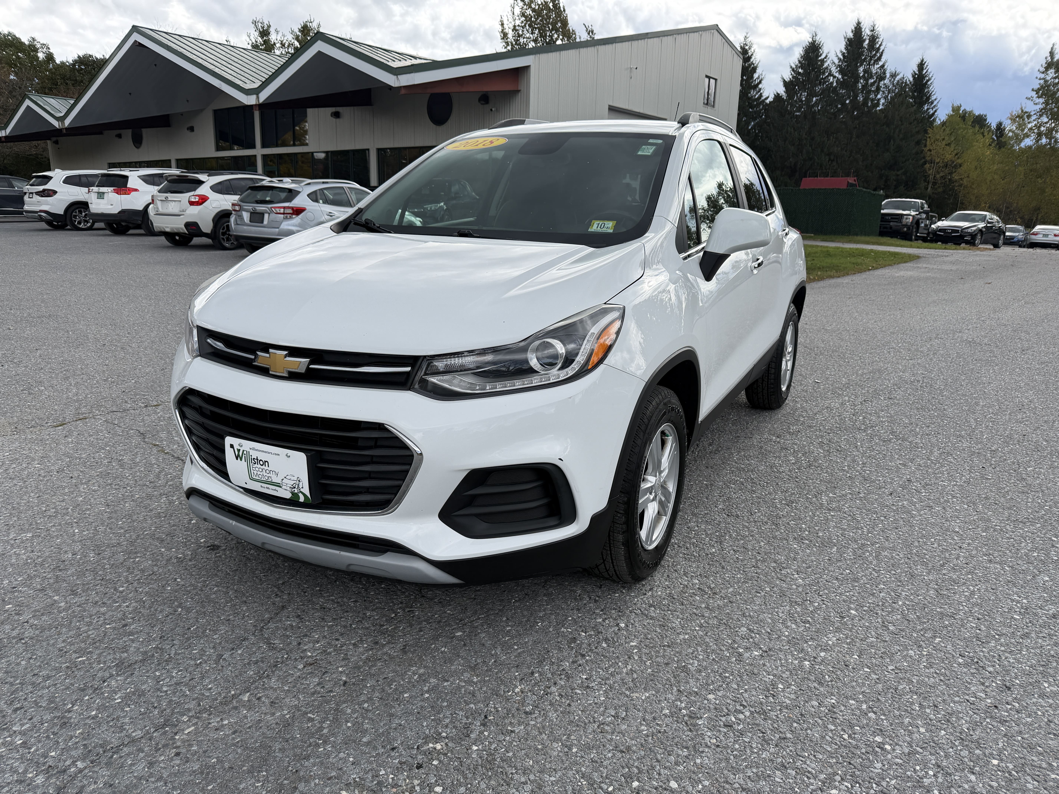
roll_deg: -1.0
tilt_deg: -13.5
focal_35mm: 24
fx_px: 734
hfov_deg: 71.6
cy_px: 397
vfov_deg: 56.8
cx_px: 530
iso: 80
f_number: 1.78
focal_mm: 6.76
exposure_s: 1/2169
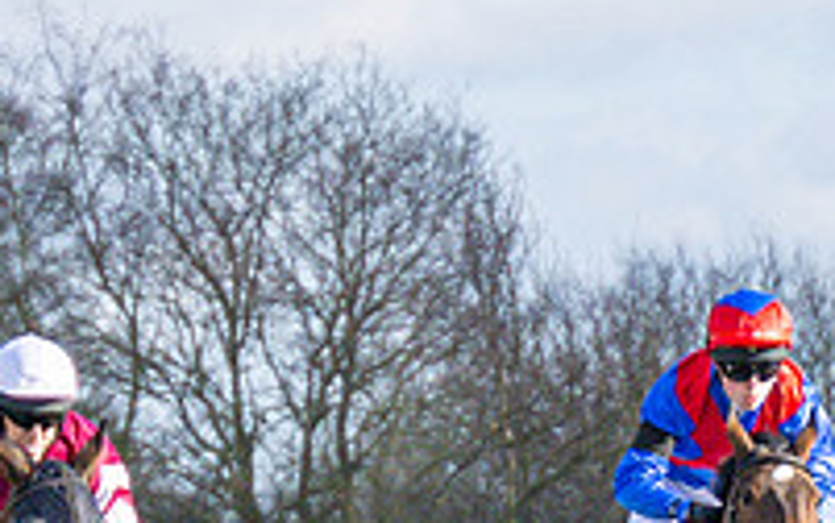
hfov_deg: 2.3
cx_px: 27
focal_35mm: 921
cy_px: 901
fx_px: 20976
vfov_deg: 1.4
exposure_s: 1/2000
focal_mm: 110
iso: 400
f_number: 4
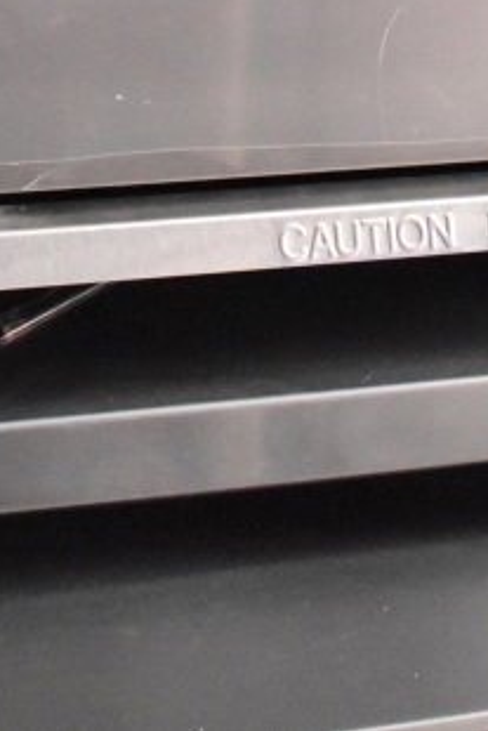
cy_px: -345
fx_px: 2518
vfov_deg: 15.3
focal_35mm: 124
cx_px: 323
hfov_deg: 11.1
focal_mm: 28
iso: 9000
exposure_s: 1/50
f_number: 4.2
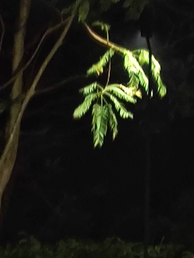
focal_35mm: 27
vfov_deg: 65.3
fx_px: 202
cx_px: 97
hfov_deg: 51.4
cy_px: 129
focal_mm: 4.75
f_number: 1.65
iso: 3200
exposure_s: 1/10
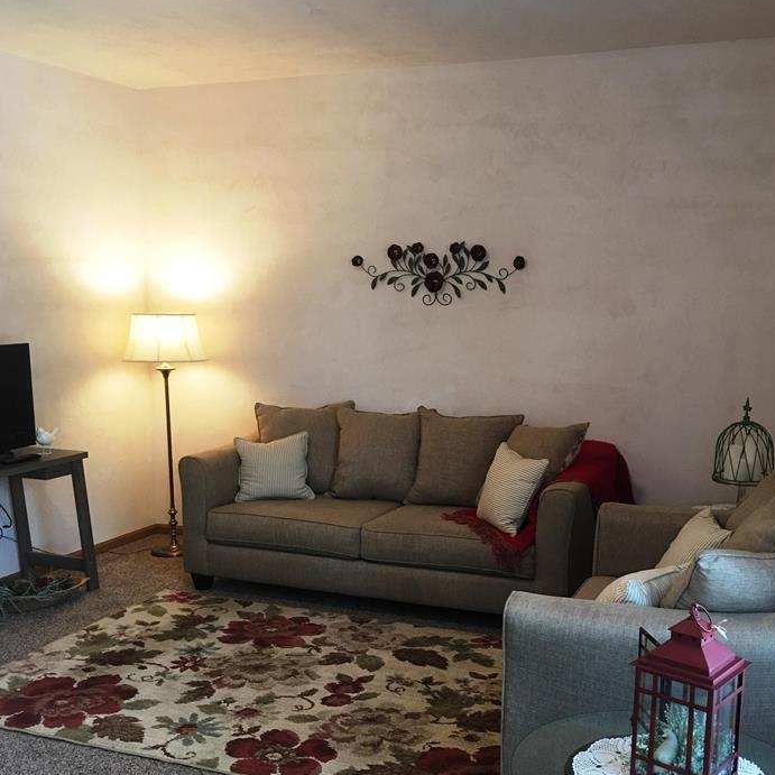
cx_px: 413
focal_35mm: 38
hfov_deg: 43.8
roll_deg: -0.4
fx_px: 963
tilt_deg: -9.9
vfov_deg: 43.7
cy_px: 453
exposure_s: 1/15
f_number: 2.2
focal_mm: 4.15
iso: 50
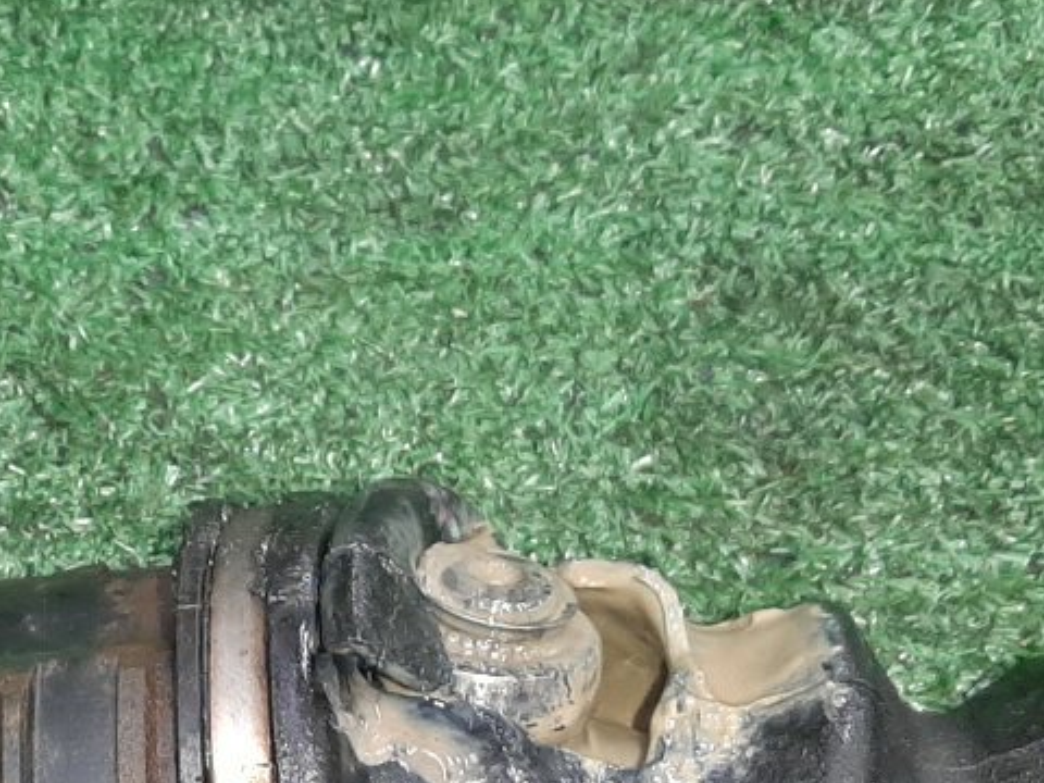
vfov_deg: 18.5
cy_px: 744
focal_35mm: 78
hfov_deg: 24.4
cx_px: 122
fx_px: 2352
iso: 197
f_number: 1.7
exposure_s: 1/25
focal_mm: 3.93
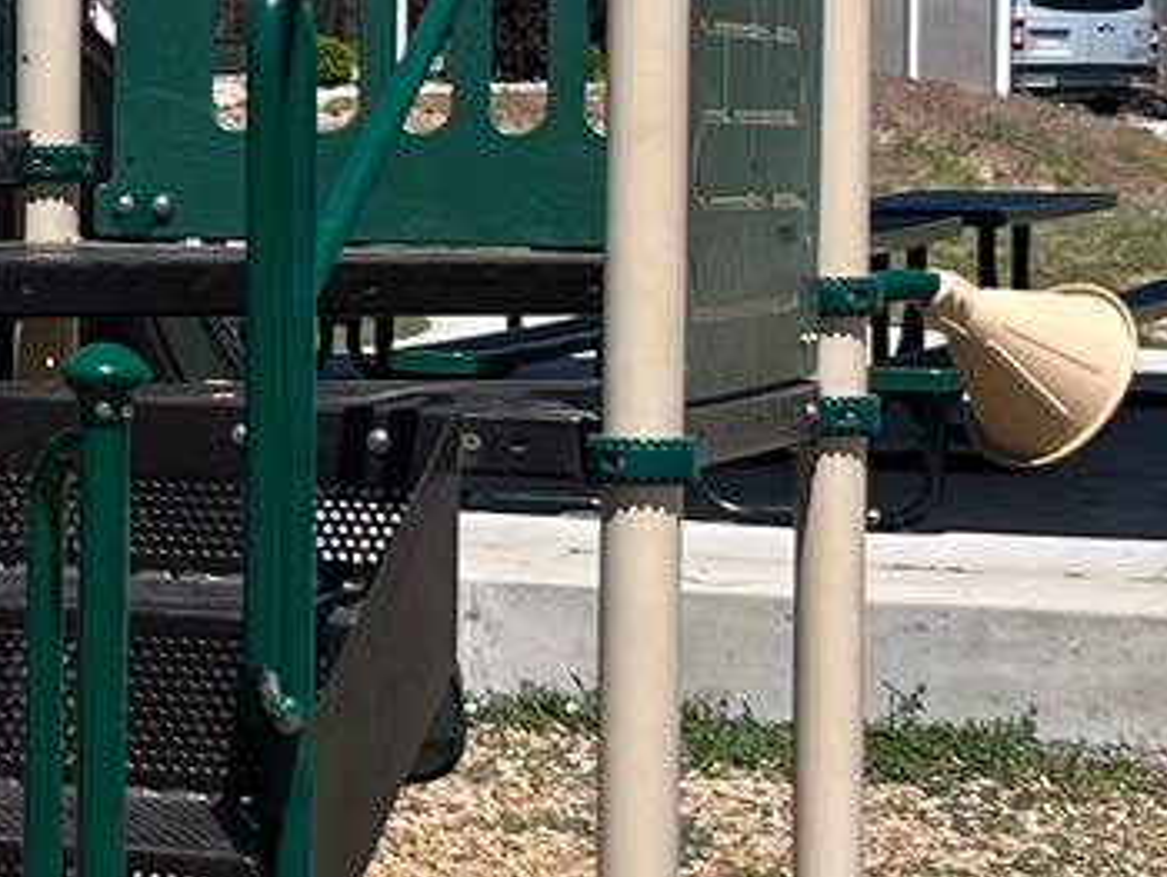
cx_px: -430
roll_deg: -0.9
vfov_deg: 9.7
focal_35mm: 152
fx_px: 5128
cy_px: 103
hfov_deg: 12.5
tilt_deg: +0.7
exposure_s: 1/3745
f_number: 1.6
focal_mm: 5.1
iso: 50
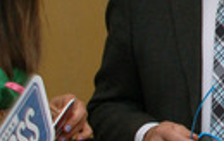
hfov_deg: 7.2
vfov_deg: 4.6
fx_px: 1755
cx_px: 338
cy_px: 23
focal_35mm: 287
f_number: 4
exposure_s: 1/60
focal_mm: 35
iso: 400
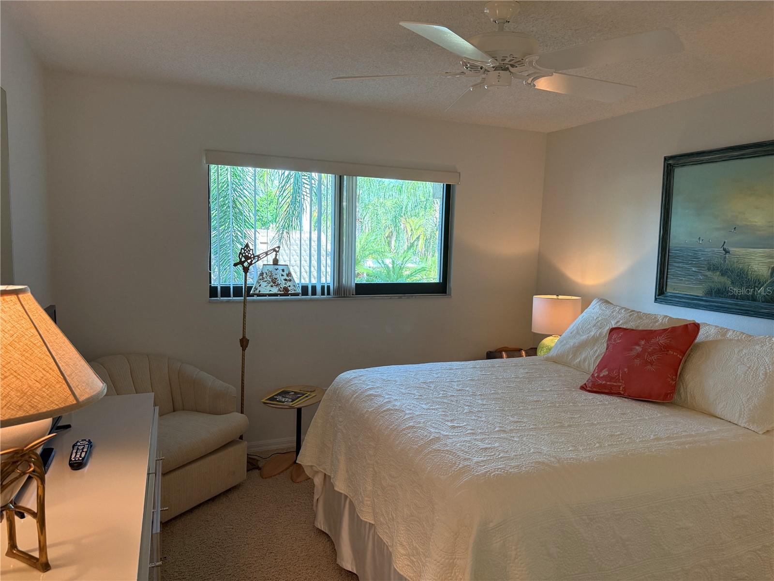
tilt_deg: -6.6
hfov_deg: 71.6
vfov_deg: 56.8
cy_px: 290
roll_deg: -1.5
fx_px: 537
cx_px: 387
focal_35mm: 24
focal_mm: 6.76
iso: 320
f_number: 1.78
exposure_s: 1/120
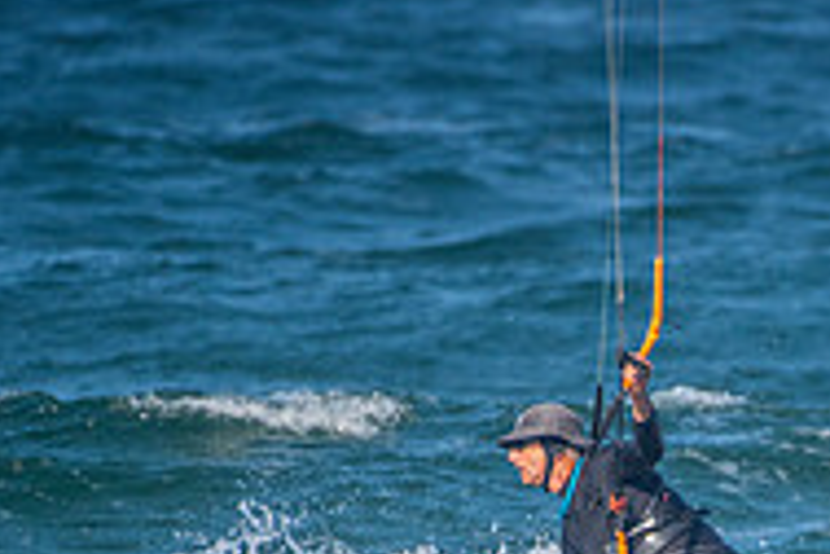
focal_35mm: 1538
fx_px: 35457
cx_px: 733
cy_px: 684
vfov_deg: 0.9
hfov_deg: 1.3
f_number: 5.6
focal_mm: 500
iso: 800
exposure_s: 1/4000
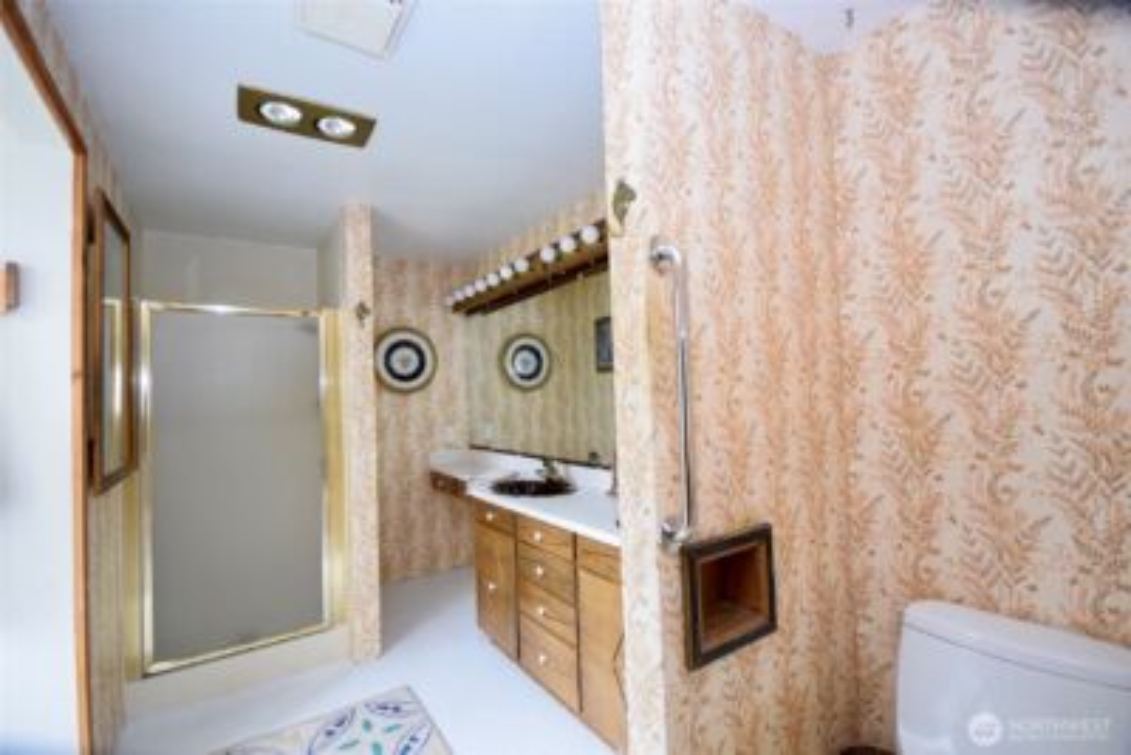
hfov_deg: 100.4
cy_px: 378
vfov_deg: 77.4
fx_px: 471
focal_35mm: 15
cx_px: 566
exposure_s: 1/60
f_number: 4
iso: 1400
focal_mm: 10
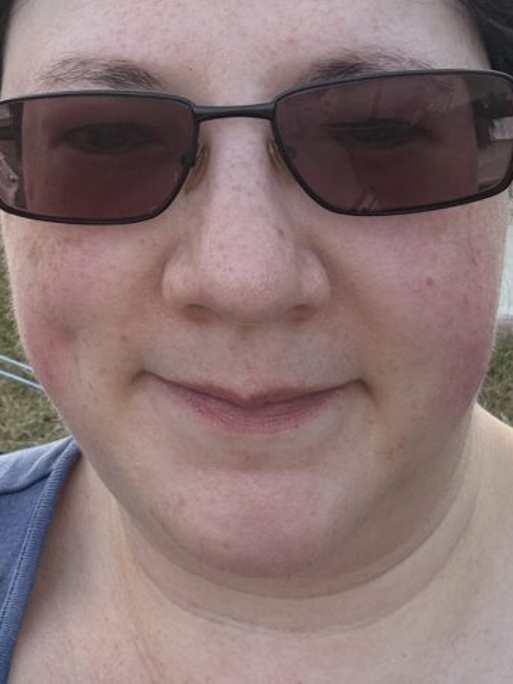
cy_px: 25
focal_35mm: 63
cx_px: 6
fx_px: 1245
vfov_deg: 29.0
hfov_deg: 22.4
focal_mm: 2.69
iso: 50
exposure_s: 1/121
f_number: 1.9
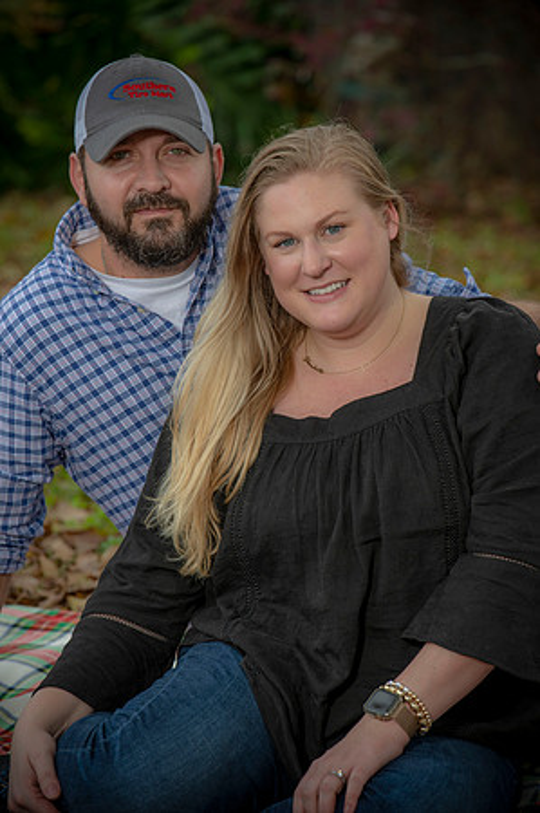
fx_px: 4172
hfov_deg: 7.4
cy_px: 406
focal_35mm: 185
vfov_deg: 11.1
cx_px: 270
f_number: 5.6
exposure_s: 1/200
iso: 160
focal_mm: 185
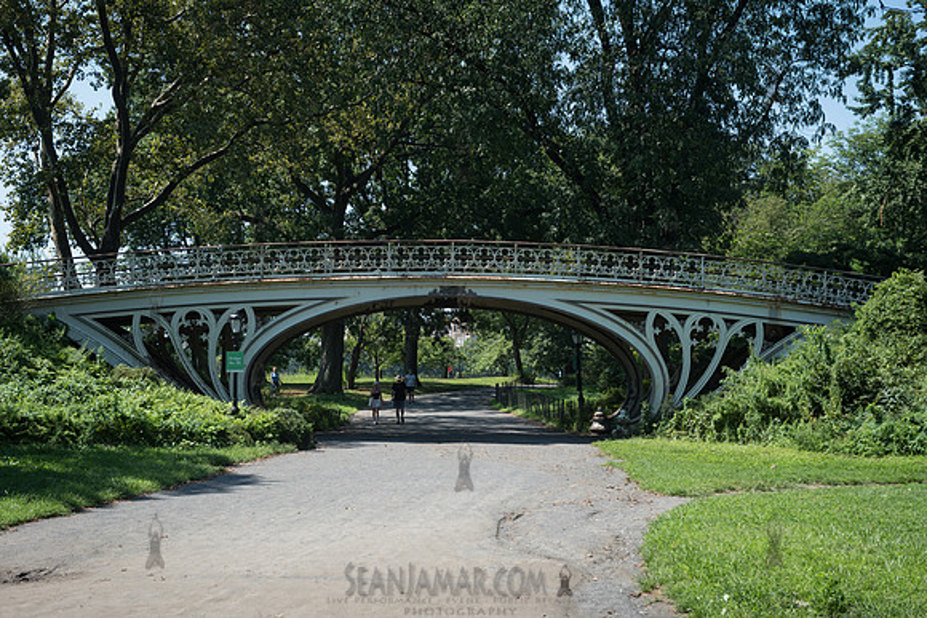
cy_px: 309
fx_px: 1282
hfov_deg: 39.7
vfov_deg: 27.1
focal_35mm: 50
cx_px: 464
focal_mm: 48
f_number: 6.3
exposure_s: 1/400
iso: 160
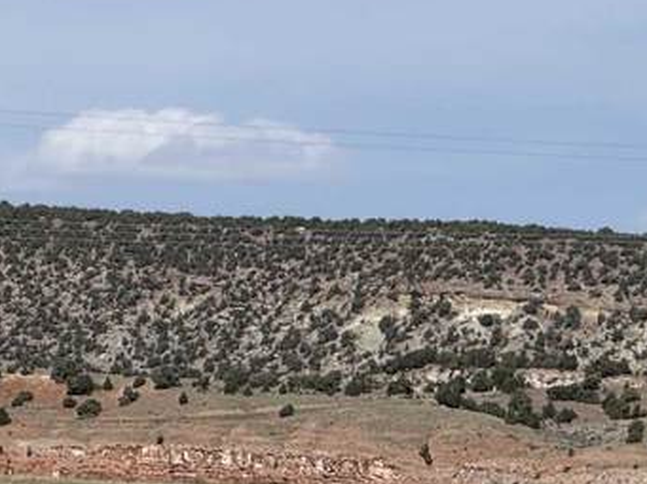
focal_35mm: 451
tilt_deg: +2.2
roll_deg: +0.9
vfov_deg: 3.3
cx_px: 27
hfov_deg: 4.4
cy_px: 490
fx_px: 8421
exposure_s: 1/3344
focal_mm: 15.66
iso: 50
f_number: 2.8
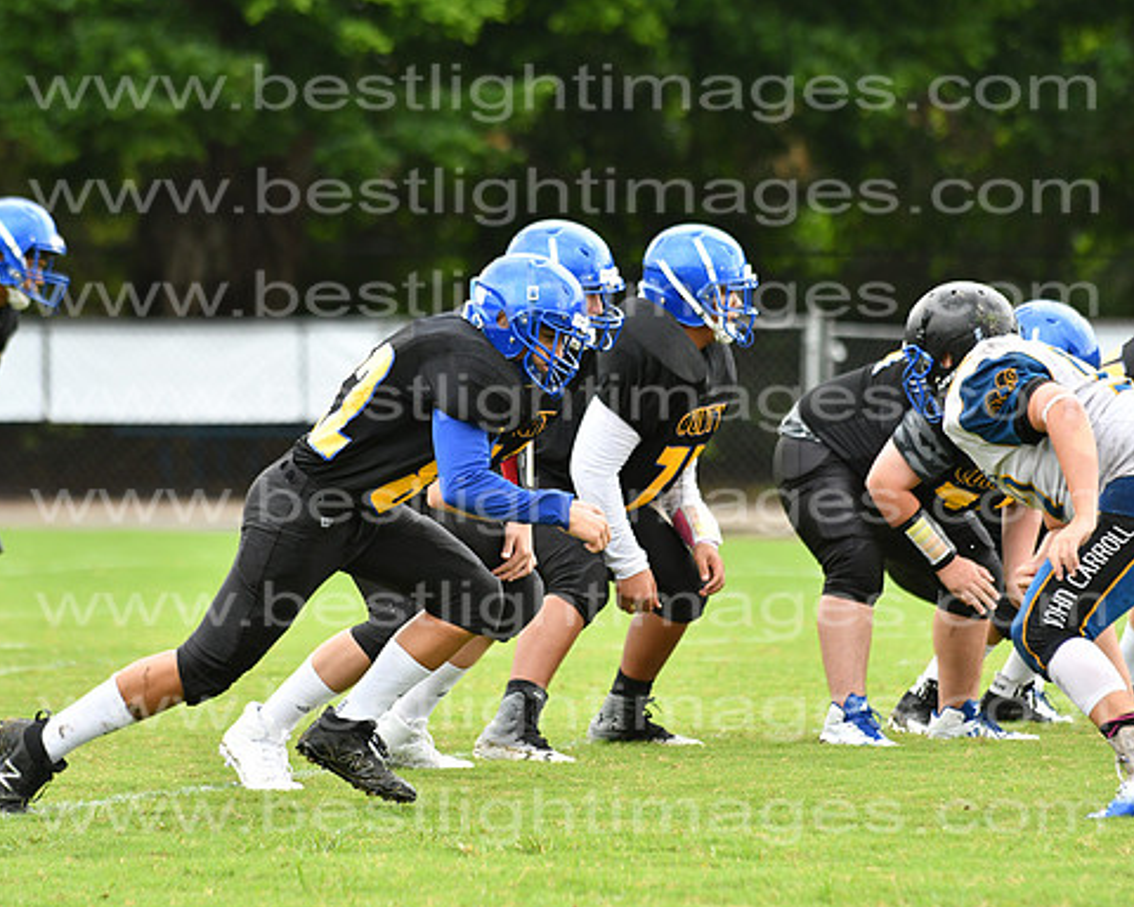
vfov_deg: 6.5
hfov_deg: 8.1
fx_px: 7988
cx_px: 572
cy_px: 455
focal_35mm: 238
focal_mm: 140
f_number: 3.5
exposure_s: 1/1250
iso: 800
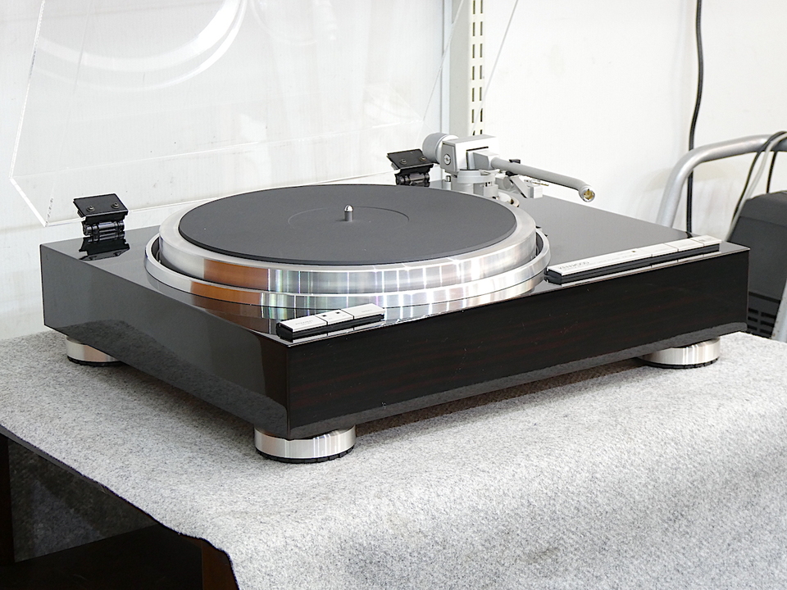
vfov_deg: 17.6
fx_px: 1910
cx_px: 394
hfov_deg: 23.3
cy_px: 295
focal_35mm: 84
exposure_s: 1/10
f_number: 4.8
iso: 200
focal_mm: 15
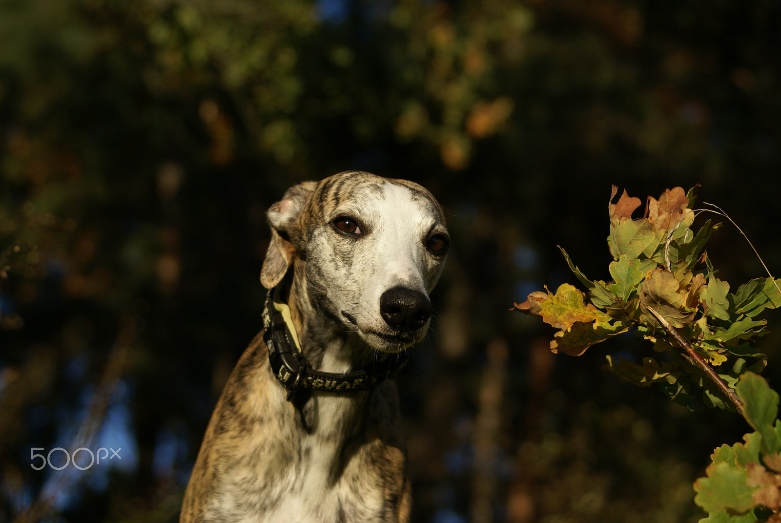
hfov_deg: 18.2
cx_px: 390
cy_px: 262
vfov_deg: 12.2
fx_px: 2443
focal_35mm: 112
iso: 100
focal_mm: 75
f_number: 5.6
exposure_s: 1/640
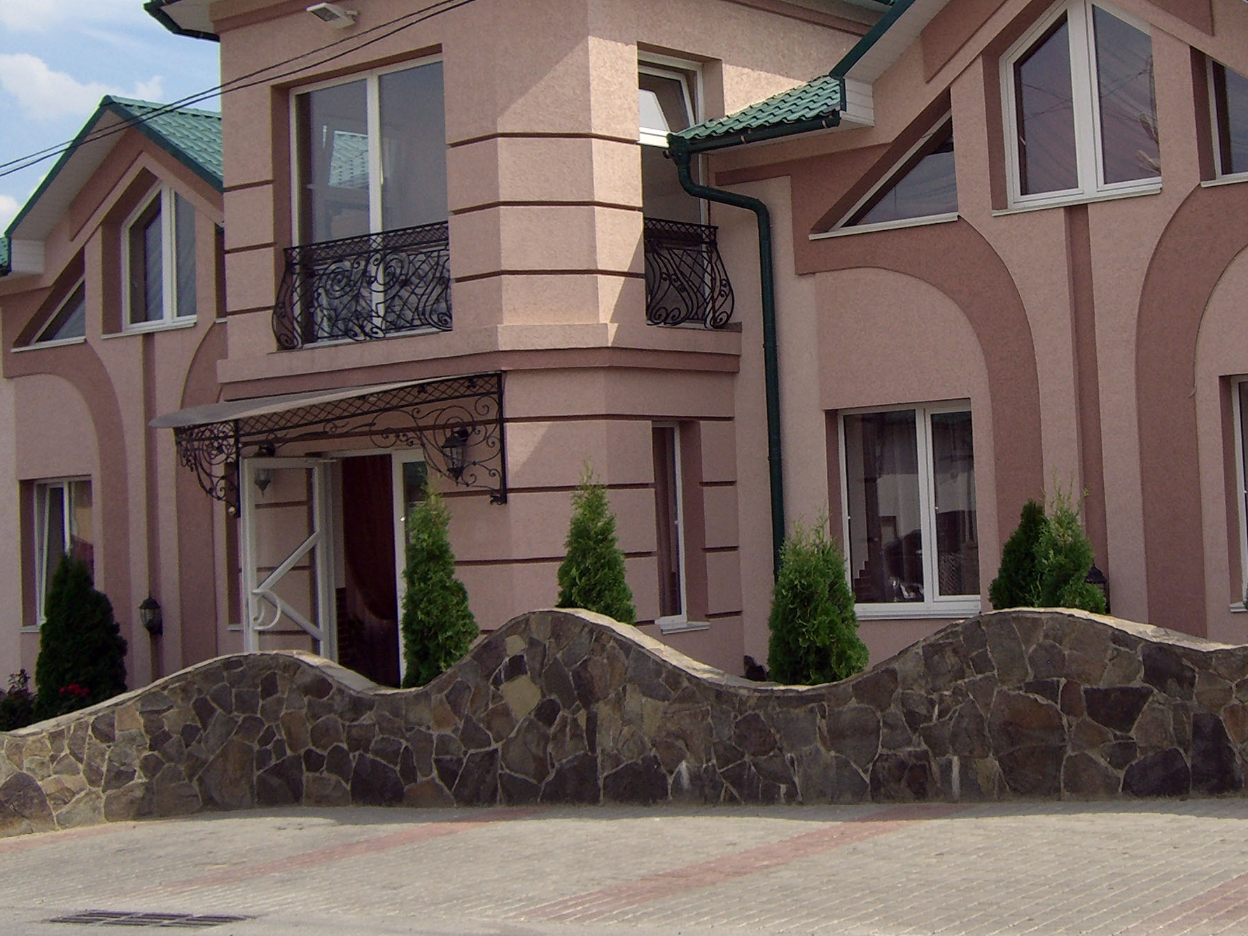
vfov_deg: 24.3
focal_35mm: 60
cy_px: 318
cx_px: 888
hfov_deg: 31.8
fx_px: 2164
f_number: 4.3
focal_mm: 6.2
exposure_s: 1/640
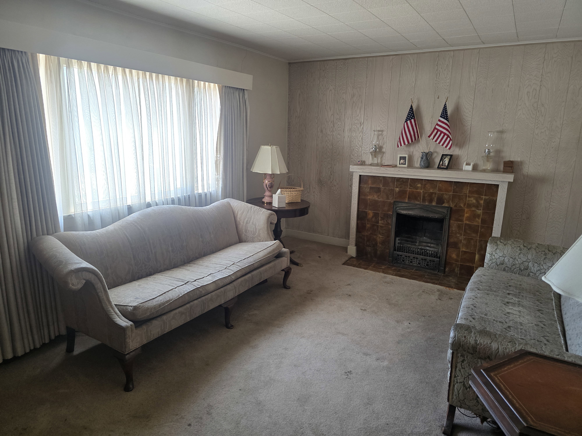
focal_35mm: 23
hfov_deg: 73.9
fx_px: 387
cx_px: 291
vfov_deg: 58.9
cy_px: 218
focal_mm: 6.3
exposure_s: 1/120
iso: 320
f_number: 1.7
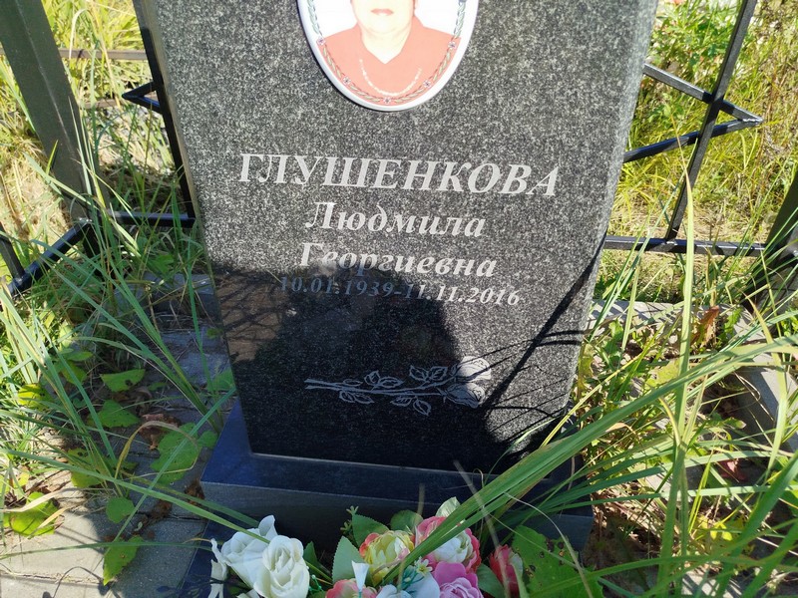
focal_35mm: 24
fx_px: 553
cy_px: 299
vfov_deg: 56.8
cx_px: 399
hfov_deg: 71.6
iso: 50
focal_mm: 5.31
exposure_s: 1/597
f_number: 1.7
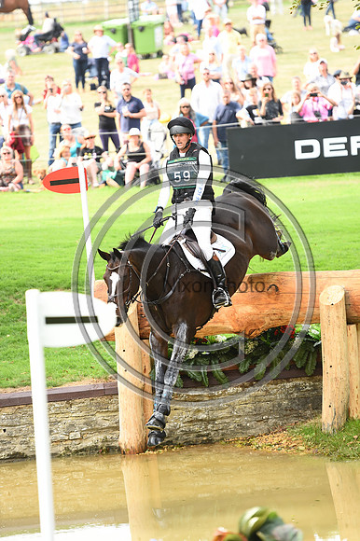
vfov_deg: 11.8
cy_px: 270
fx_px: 2628
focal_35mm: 175
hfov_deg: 7.8
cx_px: 180
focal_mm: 175
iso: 720
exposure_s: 1/1250
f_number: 3.5
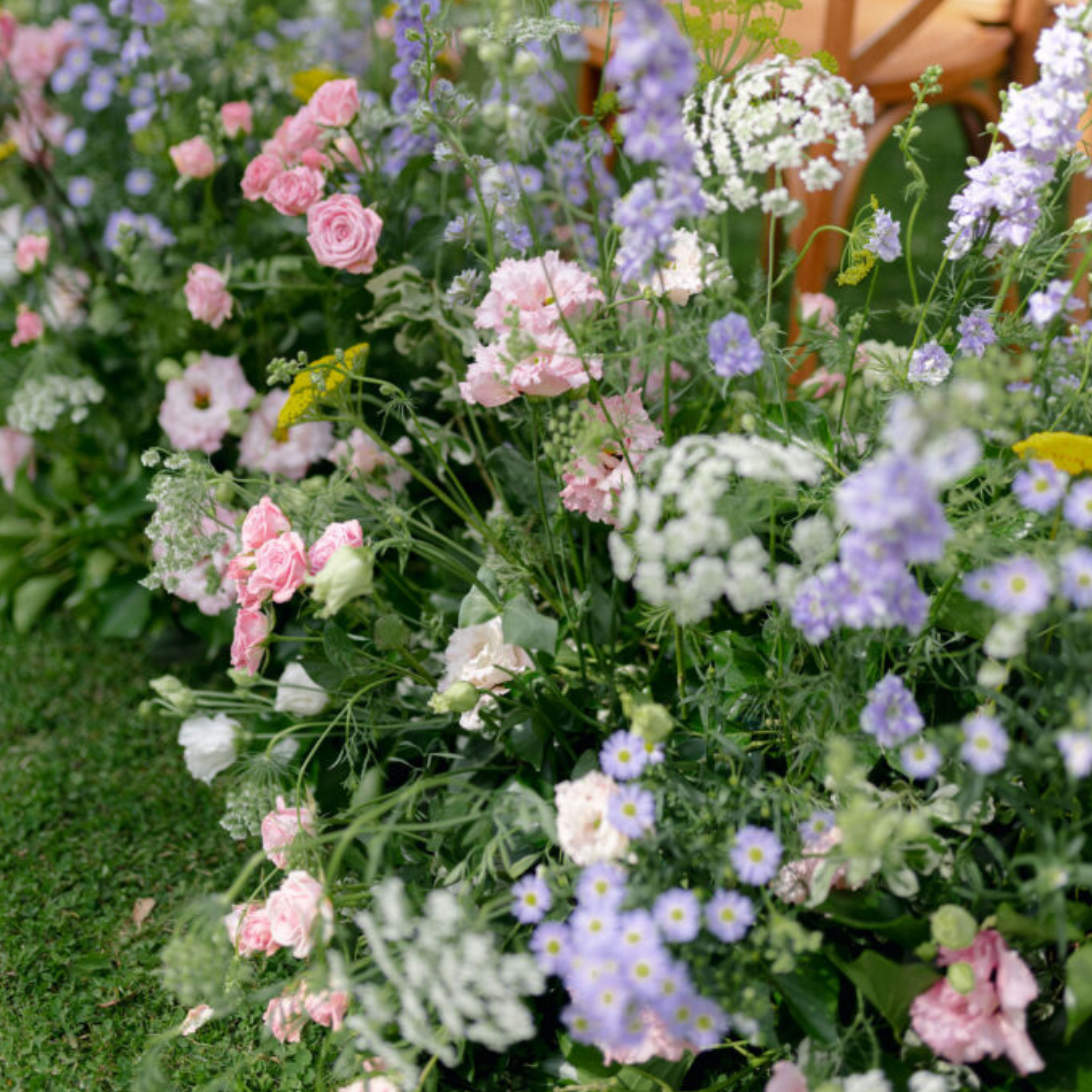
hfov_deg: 37.6
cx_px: 550
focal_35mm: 45
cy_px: 268
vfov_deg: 36.6
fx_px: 1606
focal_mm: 35
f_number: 1.4
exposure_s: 1/4000
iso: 100
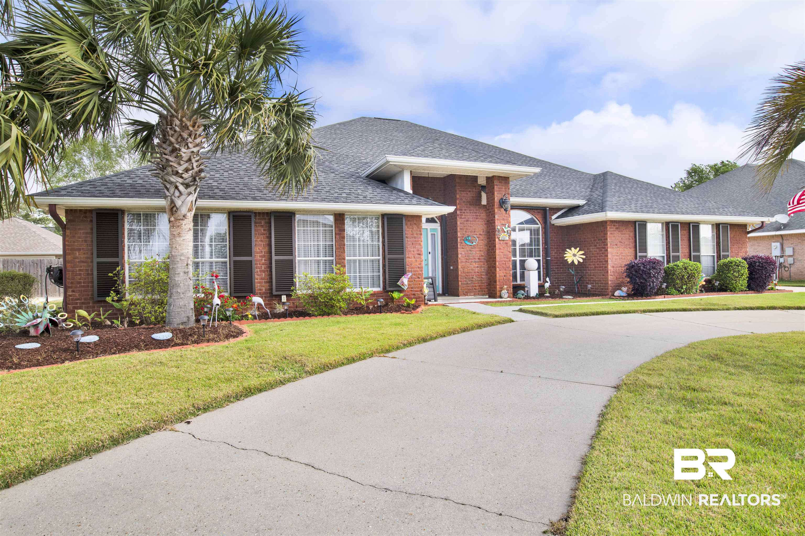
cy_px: 268
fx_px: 470
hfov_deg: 81.2
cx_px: 402
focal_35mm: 21
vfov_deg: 59.5
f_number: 11
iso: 200
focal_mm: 21
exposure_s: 1/160
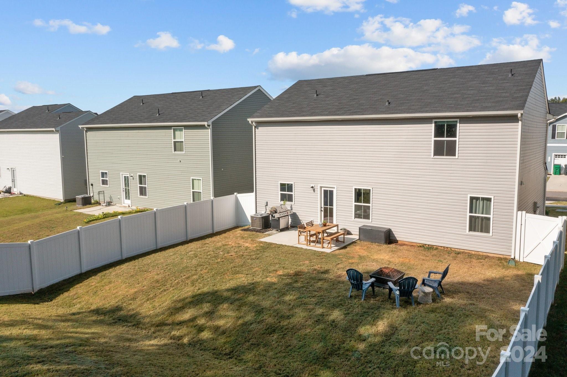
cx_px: 284
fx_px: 441
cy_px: 188
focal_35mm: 28
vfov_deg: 46.4
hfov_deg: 65.5
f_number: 7.1
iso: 100
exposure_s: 1/800
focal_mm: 10.26
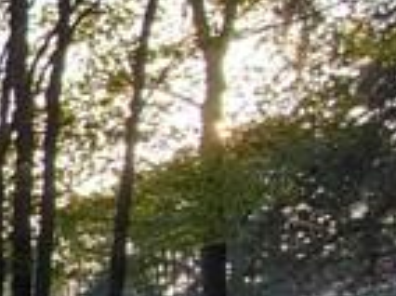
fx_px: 1074
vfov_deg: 14.9
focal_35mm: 94
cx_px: -644
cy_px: 394
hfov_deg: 13.1
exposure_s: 1/354
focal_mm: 1.8
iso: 50
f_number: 2.2
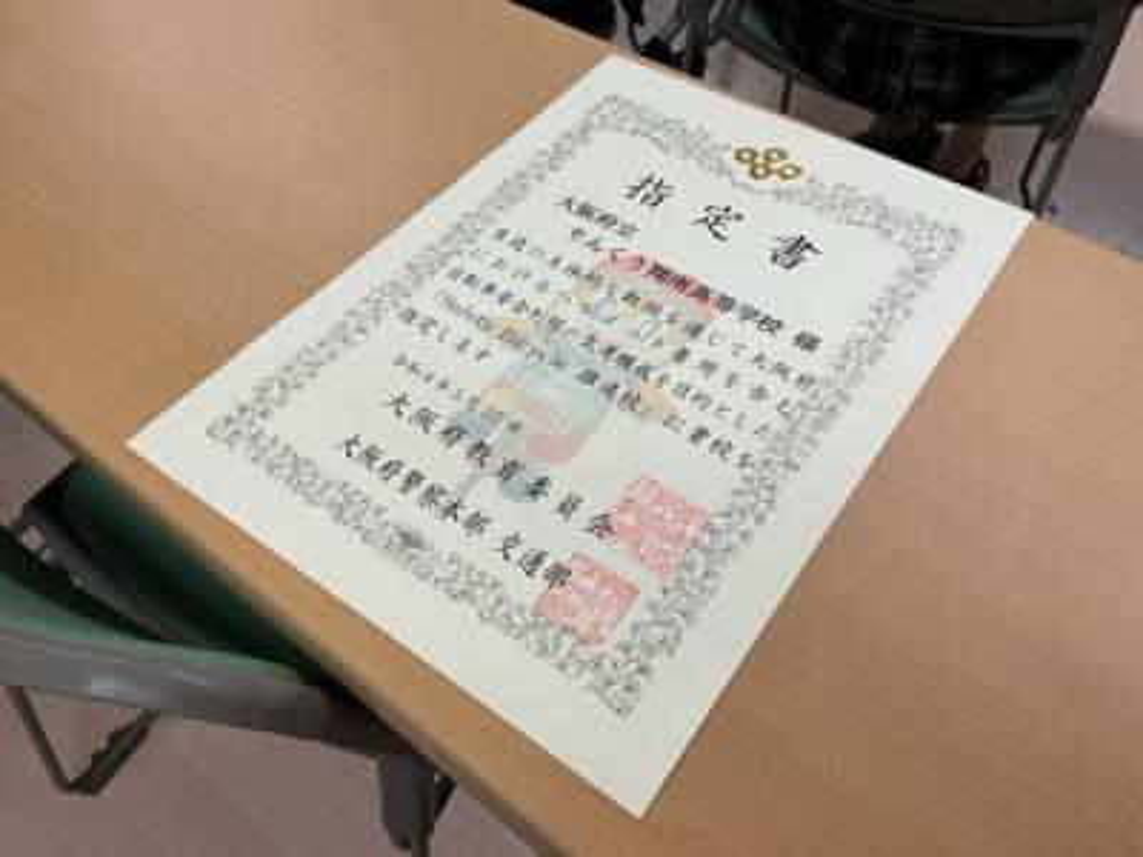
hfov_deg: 61.7
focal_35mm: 29
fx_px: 958
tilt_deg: -51.5
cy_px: 428
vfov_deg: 48.2
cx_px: 572
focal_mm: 3
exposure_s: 1/100
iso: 32
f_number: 1.8
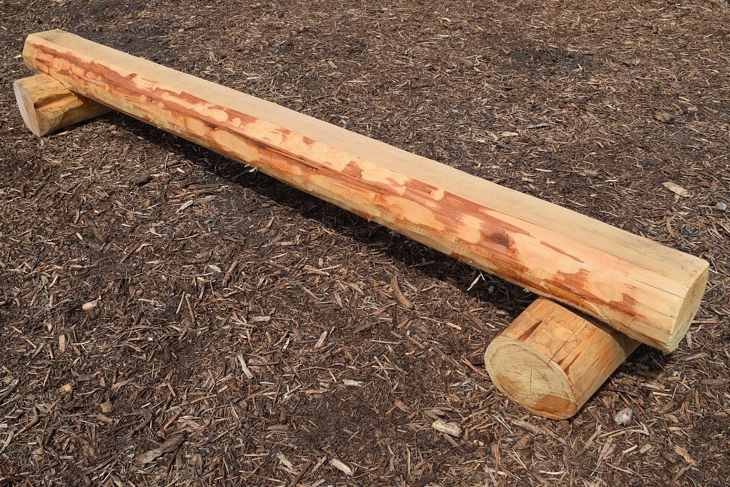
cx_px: 365
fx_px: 639
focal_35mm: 32
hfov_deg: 59.5
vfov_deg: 41.7
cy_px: 244
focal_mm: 21
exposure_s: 1/500
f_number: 11
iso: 200
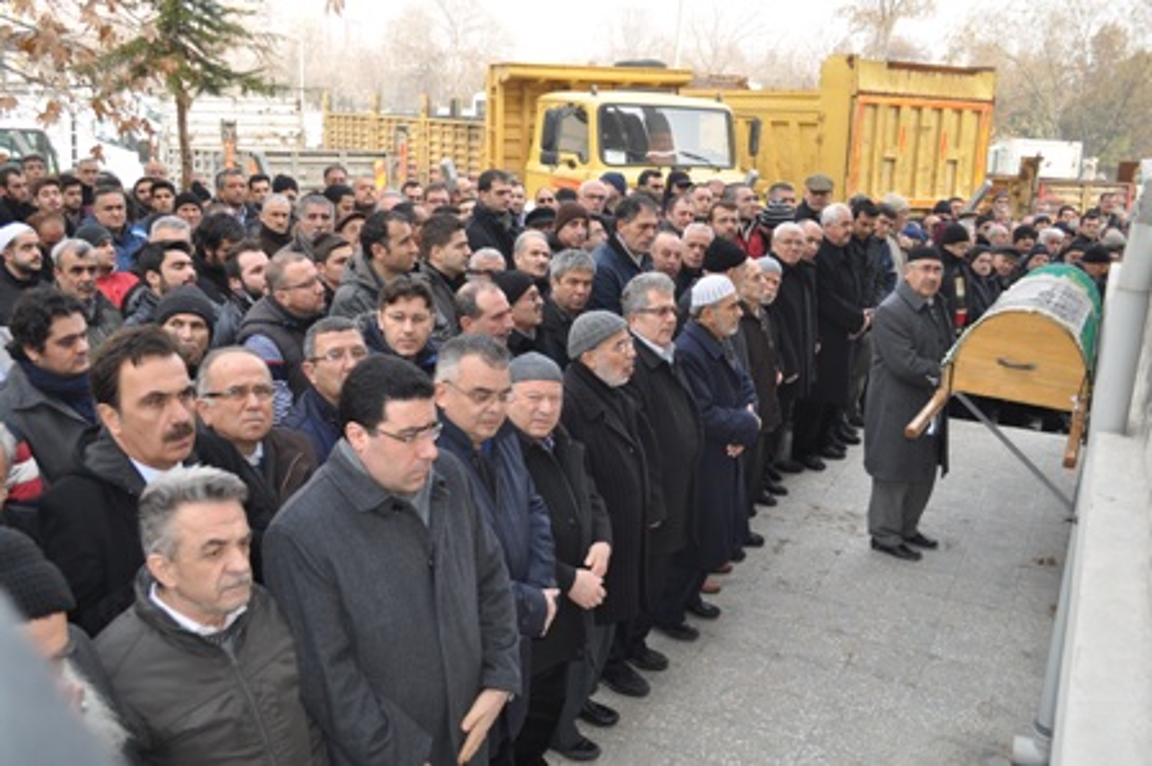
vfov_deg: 39.9
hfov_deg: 57.3
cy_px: 383
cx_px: 576
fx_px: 1055
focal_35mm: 33
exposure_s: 1/200
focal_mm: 22
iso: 200
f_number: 4.5
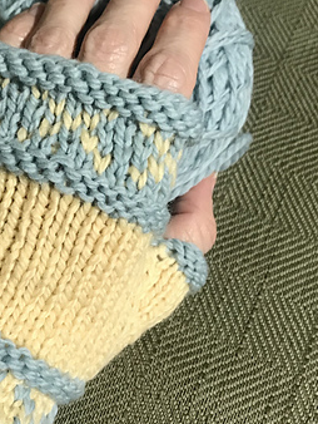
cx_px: 59
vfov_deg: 36.1
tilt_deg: -57.4
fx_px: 648
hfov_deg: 27.0
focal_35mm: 53
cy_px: 212
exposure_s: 1/15
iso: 64
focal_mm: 3.99
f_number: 1.8
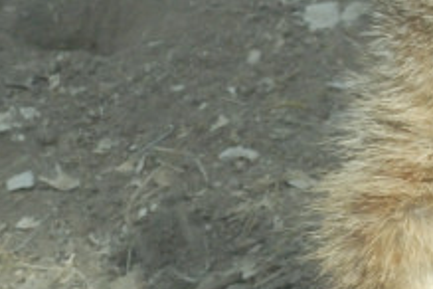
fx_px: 6591
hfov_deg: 3.8
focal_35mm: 548
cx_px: 554
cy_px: -27
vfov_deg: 2.5
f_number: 13
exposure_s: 1/125
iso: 1600
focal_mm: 100
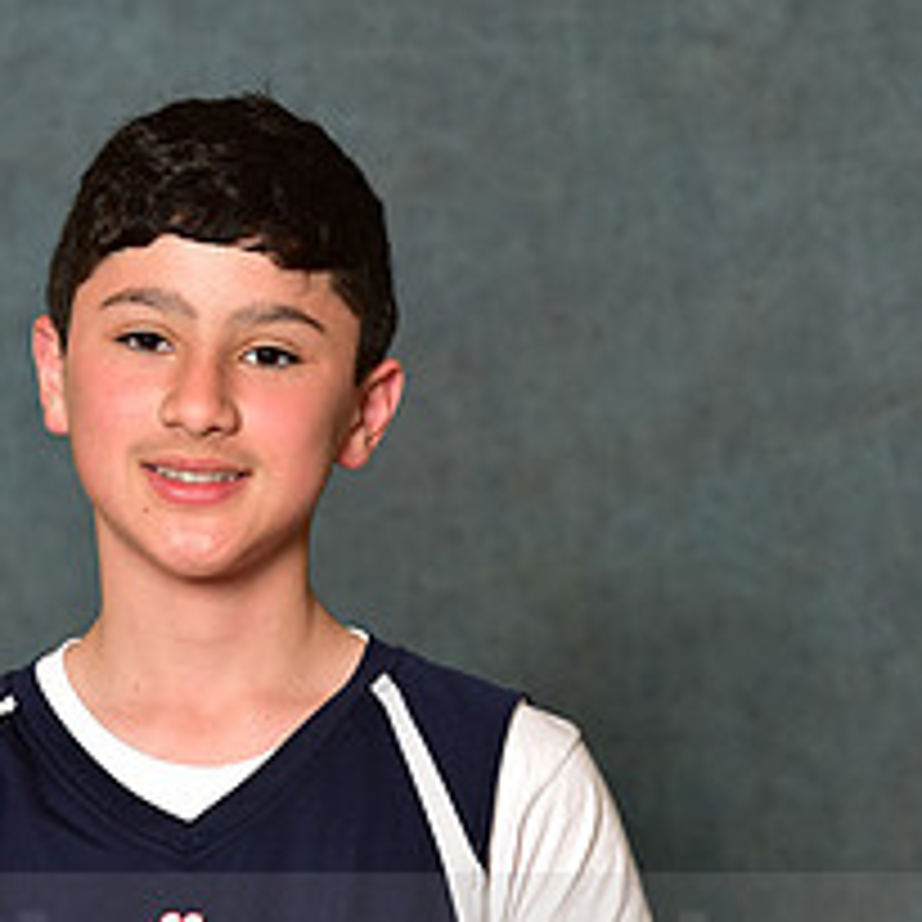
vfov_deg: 7.1
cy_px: 935
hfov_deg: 7.1
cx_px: 254
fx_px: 7383
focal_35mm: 245
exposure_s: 1/200
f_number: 4.5
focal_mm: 102
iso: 320
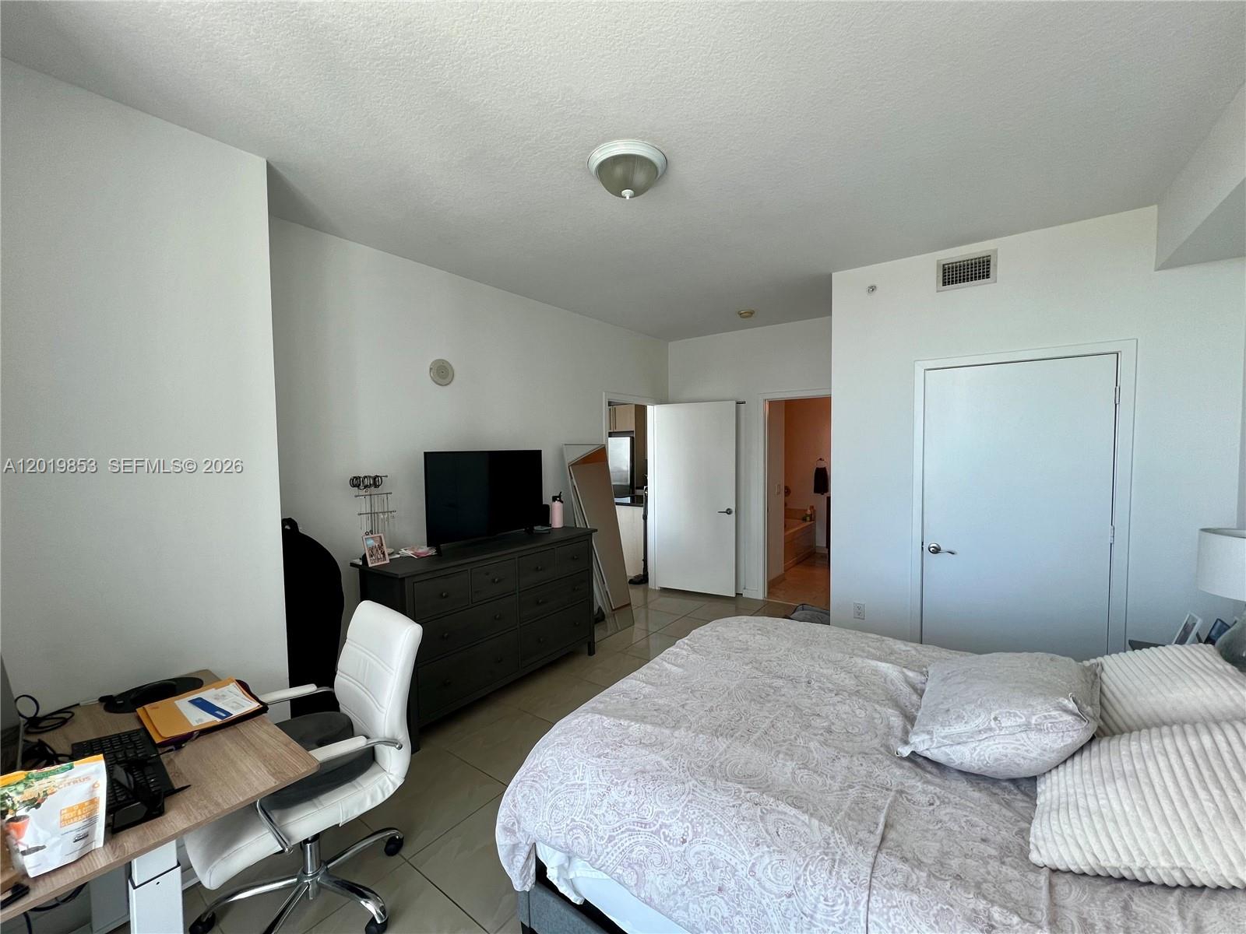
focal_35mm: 13
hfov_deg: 106.2
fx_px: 468
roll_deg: +0.7
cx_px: 623
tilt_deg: -1.4
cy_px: 467
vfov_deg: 89.9
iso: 64
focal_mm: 1.57
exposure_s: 1/99
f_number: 1.8
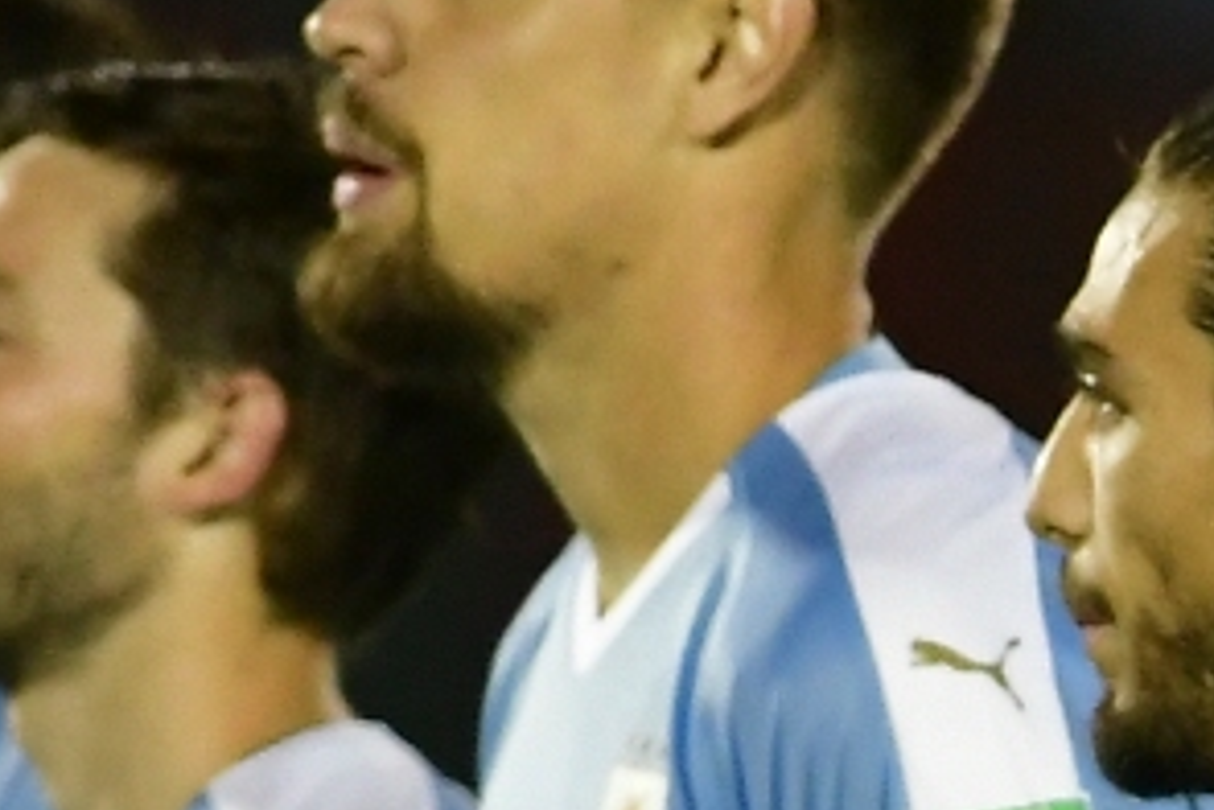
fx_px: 54890
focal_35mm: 1627
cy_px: 656
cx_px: 222
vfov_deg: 0.8
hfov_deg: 1.3
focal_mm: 400
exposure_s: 1/640
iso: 2500
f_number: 3.5
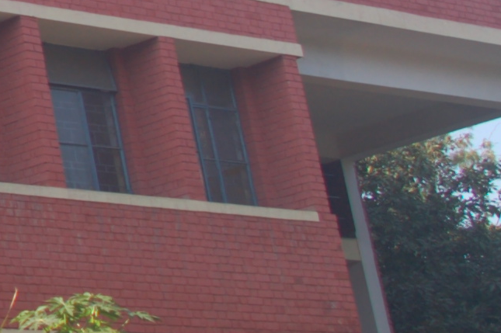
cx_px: -605
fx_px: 1947
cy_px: -135
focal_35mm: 140
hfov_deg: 12.3
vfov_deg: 9.6
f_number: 7.1
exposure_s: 1/200
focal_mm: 20
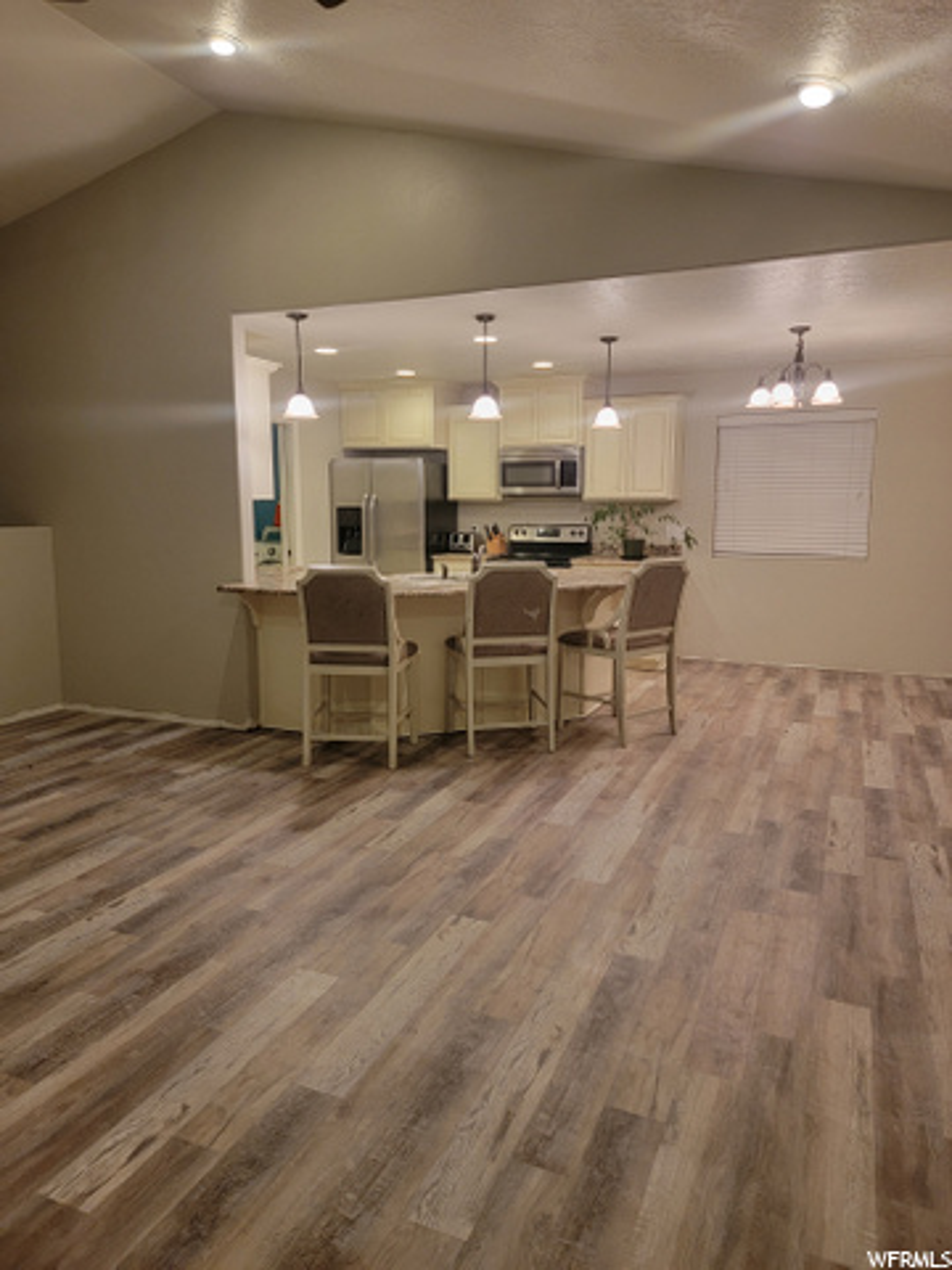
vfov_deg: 71.6
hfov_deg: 56.8
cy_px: 635
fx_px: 880
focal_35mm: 24
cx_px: 476
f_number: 1.8
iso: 200
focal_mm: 6.7
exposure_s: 1/59
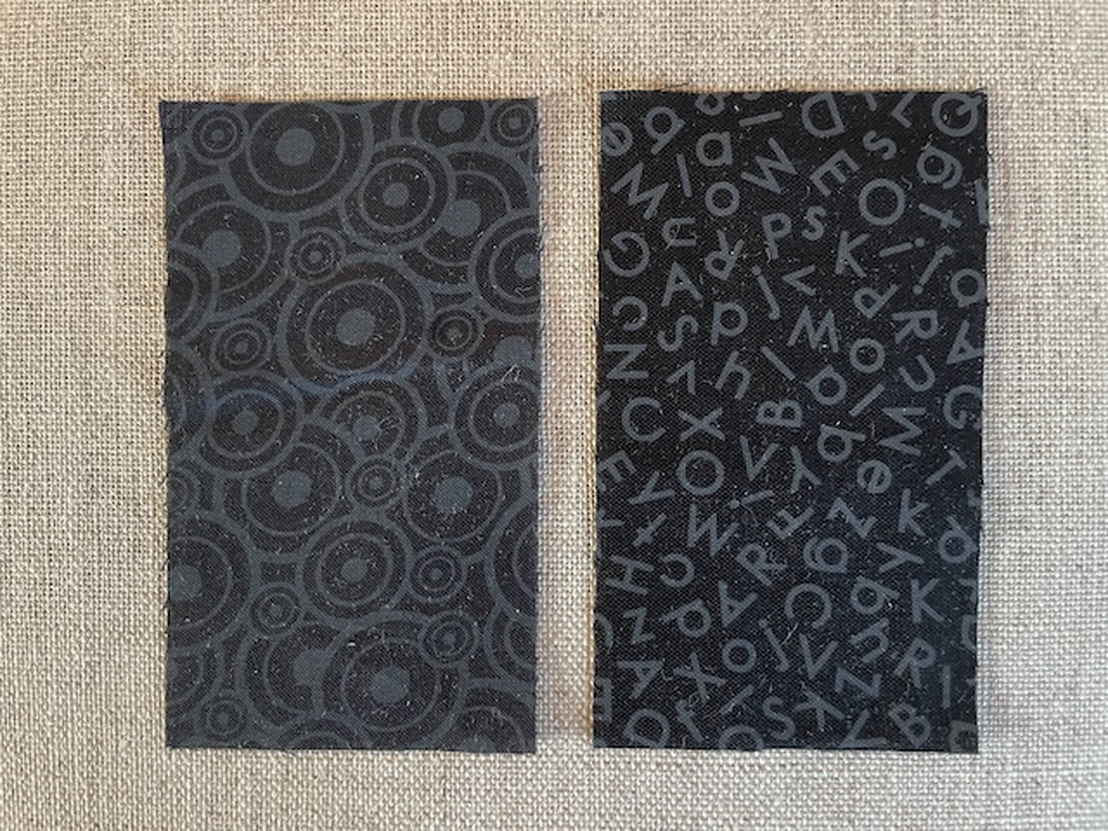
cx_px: 554
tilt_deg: -89.0
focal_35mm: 26
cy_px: 416
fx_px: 832
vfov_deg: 53.1
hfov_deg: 67.3
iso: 400
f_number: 1.6
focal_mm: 4.2
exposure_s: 1/33
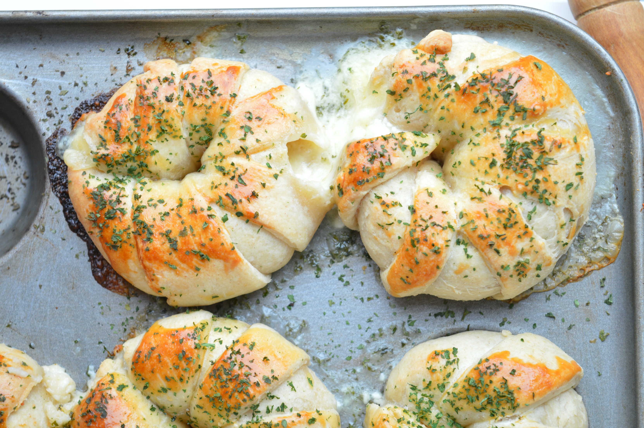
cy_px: 214
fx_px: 1474
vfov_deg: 16.5
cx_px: 322
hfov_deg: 24.6
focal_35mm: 82
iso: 100
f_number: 5.6
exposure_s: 1/15
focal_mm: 55
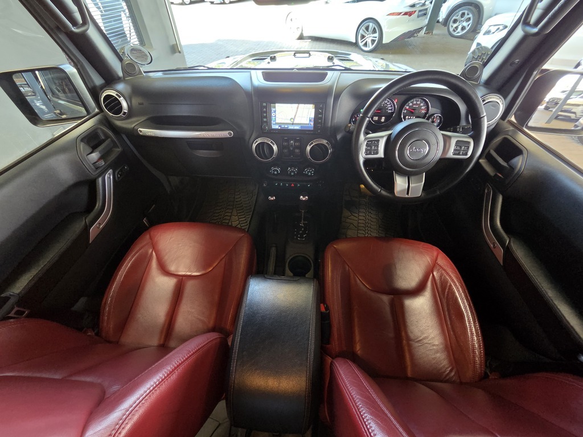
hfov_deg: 106.2
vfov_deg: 89.9
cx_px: 292
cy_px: 218
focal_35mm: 13
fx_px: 219
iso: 1000
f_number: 2.2
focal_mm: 2.2
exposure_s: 1/50
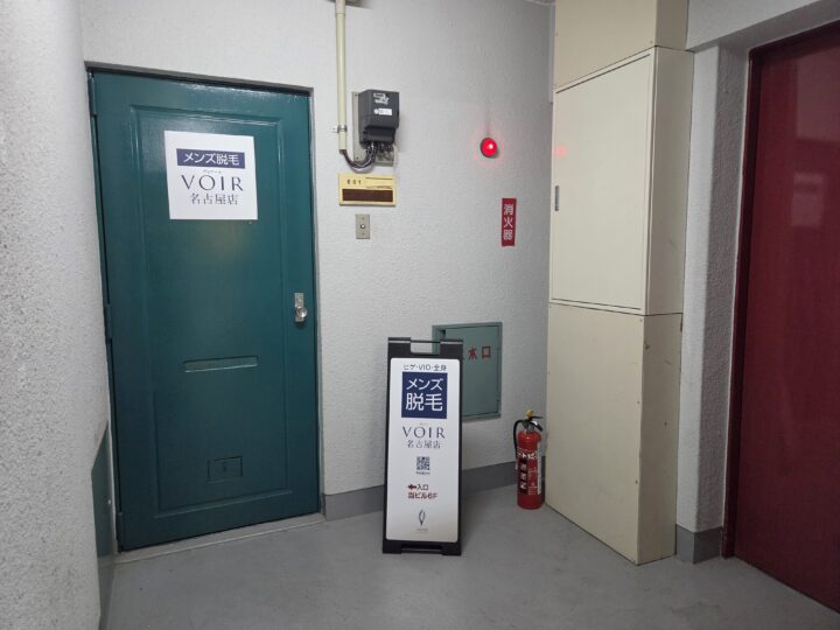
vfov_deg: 58.9
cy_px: 315
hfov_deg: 73.9
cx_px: 420
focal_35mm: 23
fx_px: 558
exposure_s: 1/120
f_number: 1.8
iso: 1000
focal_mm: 5.4
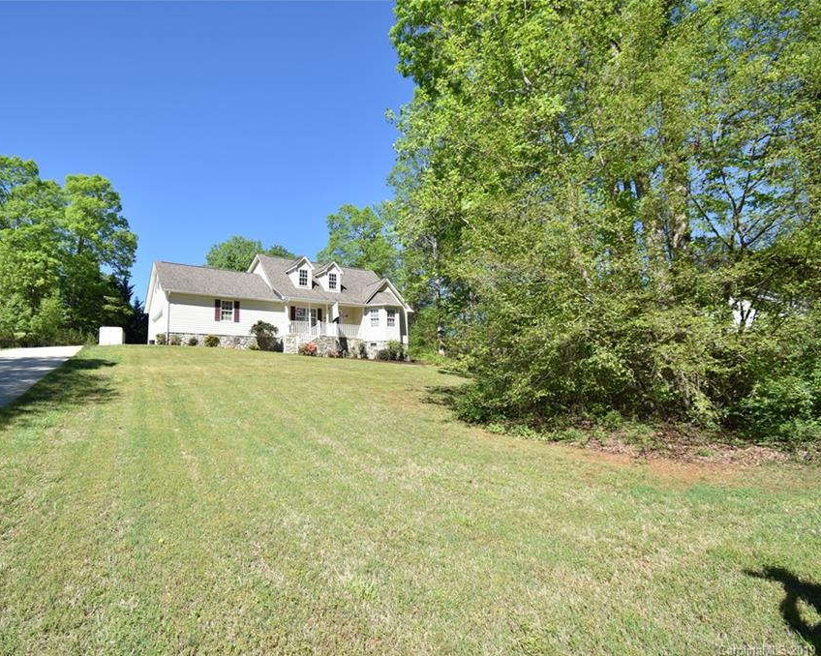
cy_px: 329
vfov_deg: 77.0
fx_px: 413
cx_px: 327
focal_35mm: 17
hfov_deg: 88.5
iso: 100
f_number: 5.6
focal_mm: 10
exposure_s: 1/320
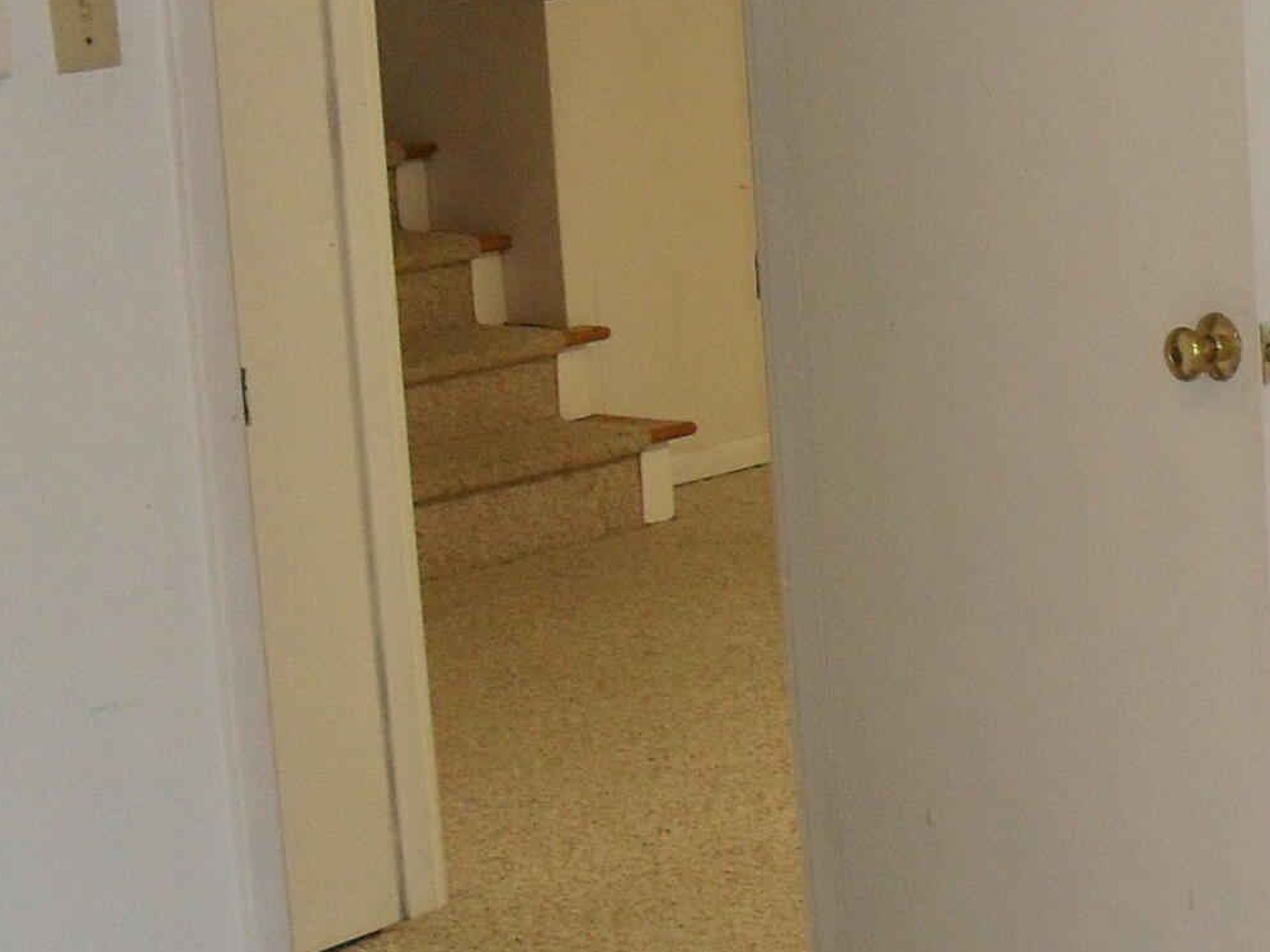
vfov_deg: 14.1
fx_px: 3852
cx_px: 1622
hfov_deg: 17.6
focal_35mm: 105
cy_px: 297
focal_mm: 6.3
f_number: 3.2
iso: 200
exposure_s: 1/45
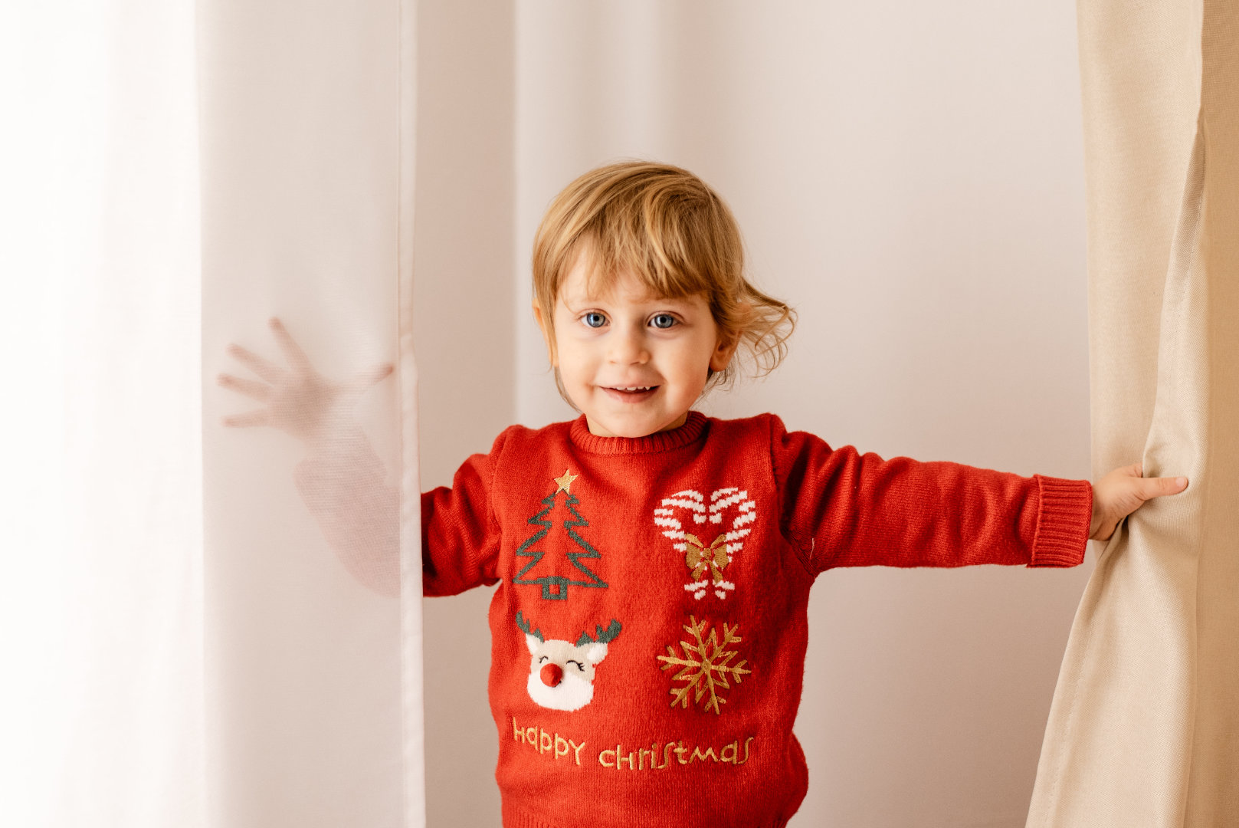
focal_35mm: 50
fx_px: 1722
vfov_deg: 27.0
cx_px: 620
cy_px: 414
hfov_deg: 39.6
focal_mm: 50
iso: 500
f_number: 1.8
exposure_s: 1/640
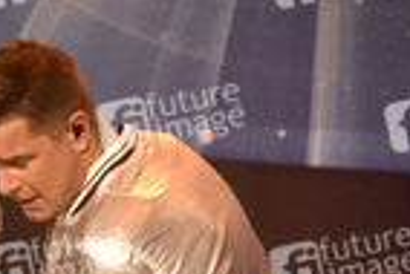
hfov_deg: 3.1
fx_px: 7593
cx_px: -195
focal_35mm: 666
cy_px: 335
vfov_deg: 2.1
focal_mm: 140
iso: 560
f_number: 5.6
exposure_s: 1/50
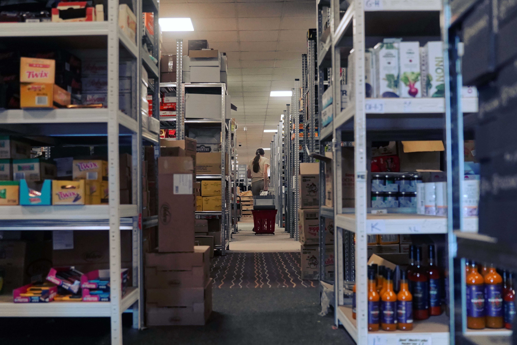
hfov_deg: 49.6
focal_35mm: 39
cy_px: 172
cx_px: 258
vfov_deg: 34.2
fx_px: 560
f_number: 4
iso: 5000
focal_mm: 39
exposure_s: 1/200
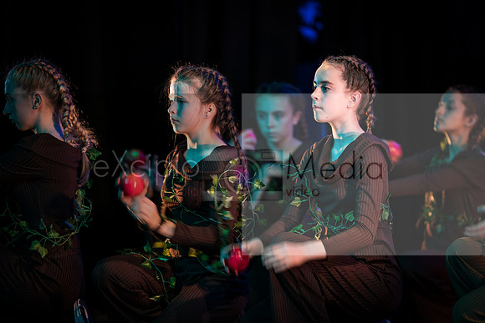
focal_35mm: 218
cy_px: 166
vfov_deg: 6.3
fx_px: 2932
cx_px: 255
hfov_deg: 9.5
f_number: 2.8
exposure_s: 1/100
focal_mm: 195
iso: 2500
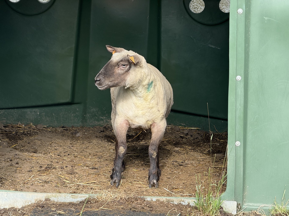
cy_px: 108
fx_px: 1002
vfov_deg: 12.3
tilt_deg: -8.9
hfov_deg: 16.4
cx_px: 144
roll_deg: -2.0
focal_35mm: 120
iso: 64
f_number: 2.8
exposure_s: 1/322
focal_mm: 15.66
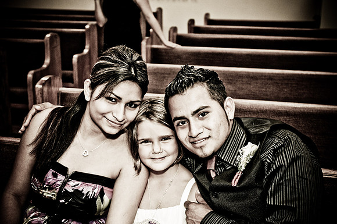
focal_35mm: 57
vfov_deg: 23.7
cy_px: 112
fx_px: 533
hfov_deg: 35.1
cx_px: 168
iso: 200
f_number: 4
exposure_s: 1/60
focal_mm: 38
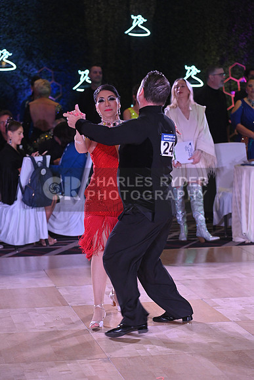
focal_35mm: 125
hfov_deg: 11.0
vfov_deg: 16.4
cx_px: 127
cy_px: 190
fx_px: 1322
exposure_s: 1/400
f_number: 4.5
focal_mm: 125
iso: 1600
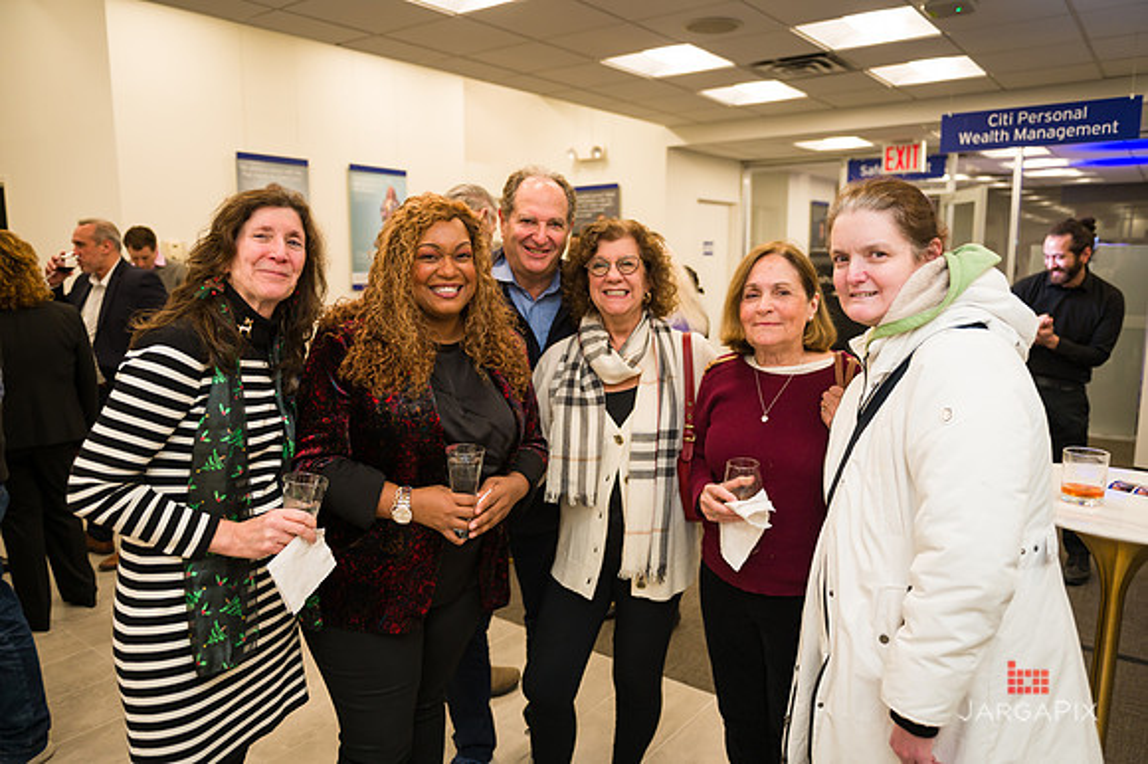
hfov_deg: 69.4
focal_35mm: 26
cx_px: 574
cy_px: 382
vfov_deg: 49.5
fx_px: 829
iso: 400
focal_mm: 26
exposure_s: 1/100
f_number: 3.2
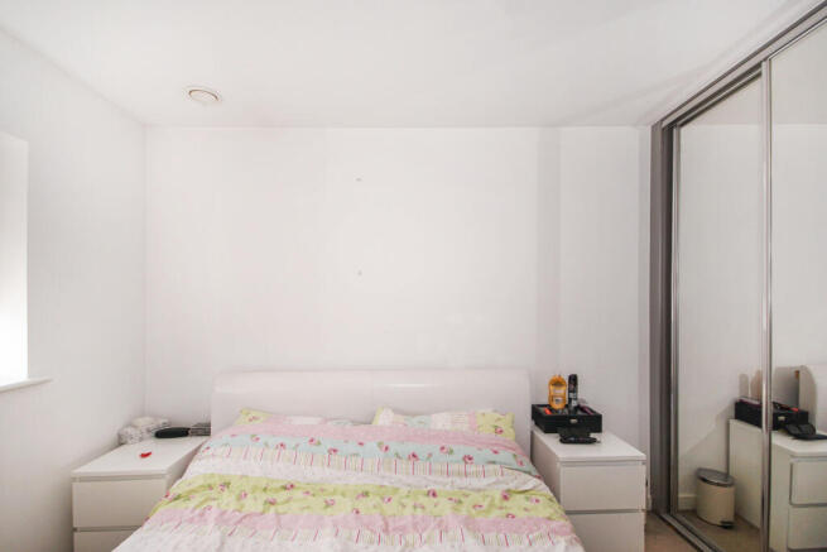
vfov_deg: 77.4
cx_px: 414
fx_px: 345
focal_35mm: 15
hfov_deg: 100.4
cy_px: 276
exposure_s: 1/160
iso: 250
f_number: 4
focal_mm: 10
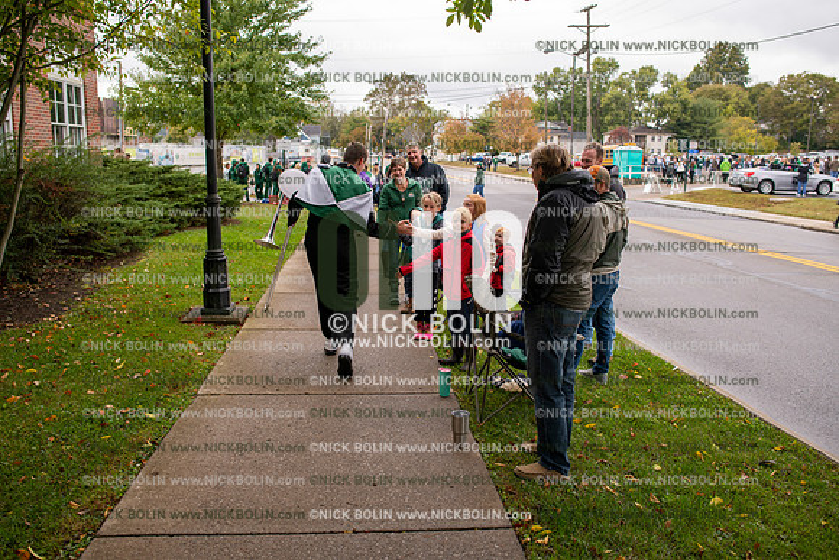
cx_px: 420
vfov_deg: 46.4
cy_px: 280
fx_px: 653
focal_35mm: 28
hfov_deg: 65.5
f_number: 4
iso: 125
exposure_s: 1/60
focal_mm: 28
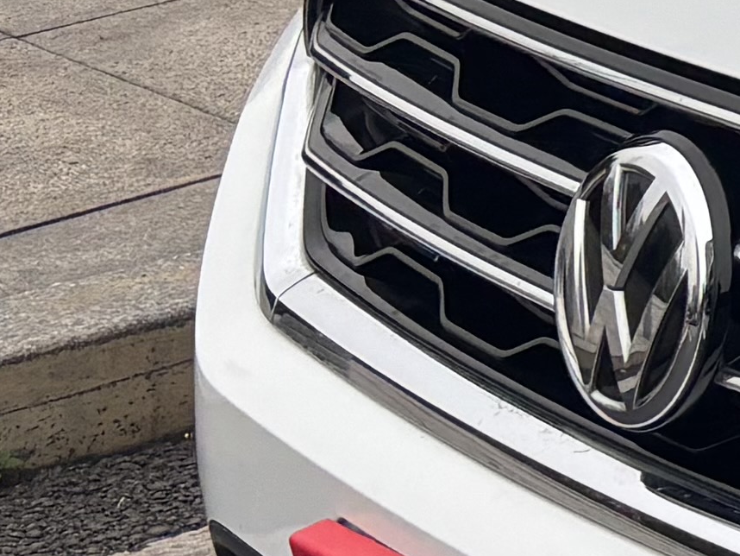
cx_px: 2287
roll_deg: +0.2
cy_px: -228
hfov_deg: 9.0
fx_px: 3699
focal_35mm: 173
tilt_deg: -13.8
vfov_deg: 8.4
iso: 50
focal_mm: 5.96
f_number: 1.6
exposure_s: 1/121
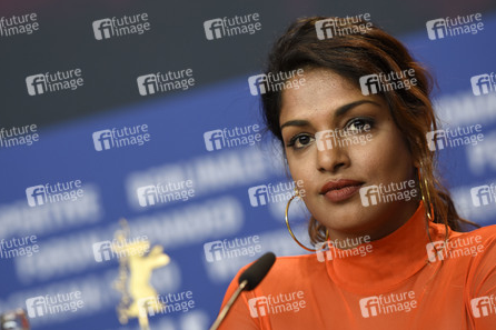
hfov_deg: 7.8
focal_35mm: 266
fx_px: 3657
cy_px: 166
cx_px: 247
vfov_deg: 5.2
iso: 640
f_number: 3.2
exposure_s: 1/320
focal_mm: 175
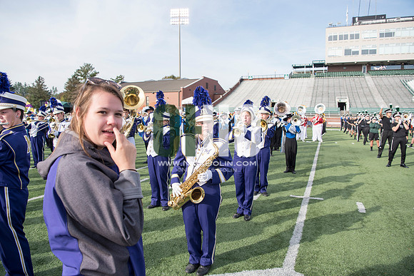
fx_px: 276
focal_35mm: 24
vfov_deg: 53.2
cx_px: 207
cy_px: 138
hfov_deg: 73.7
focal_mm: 24
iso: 250
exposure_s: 1/800
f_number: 5
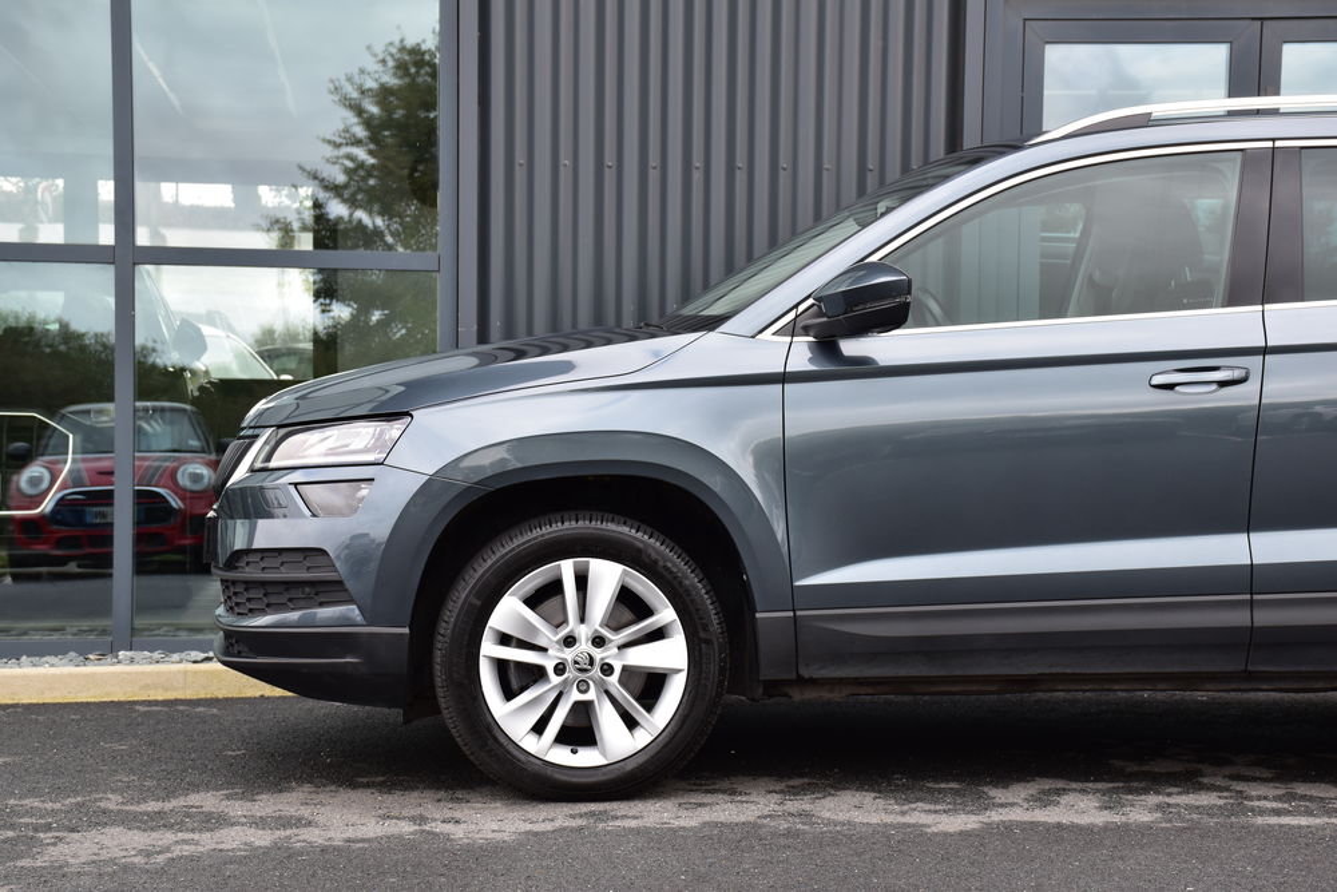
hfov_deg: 28.1
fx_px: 2674
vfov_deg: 18.9
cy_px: 446
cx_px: 668
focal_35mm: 72
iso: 450
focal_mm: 48
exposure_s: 1/60
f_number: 8
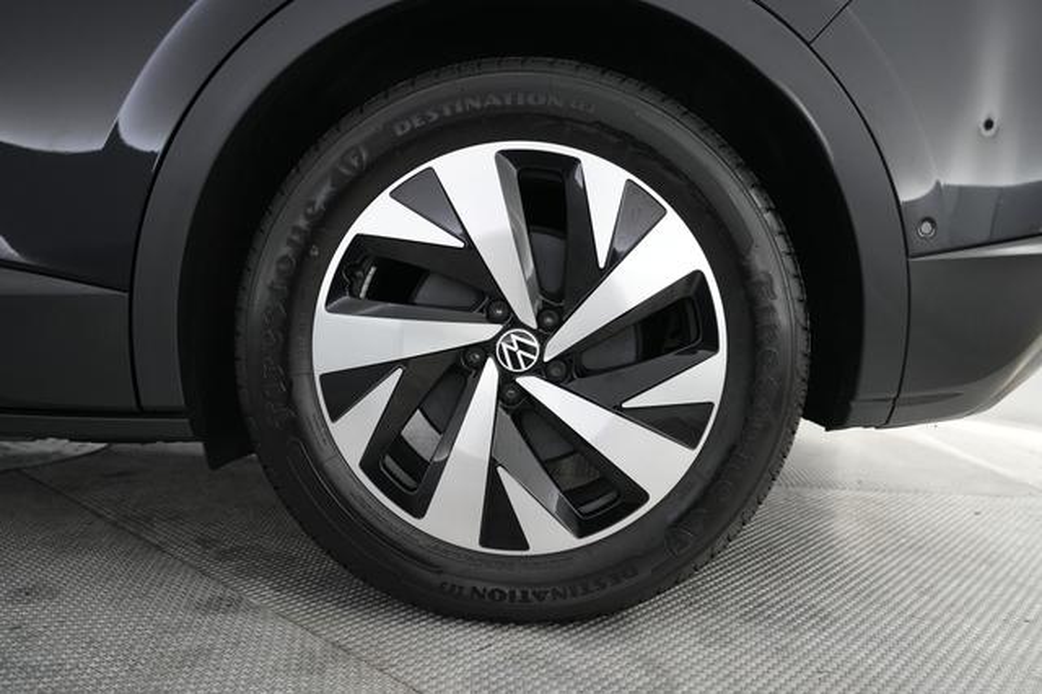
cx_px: 521
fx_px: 810
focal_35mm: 28
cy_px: 347
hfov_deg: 65.5
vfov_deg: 46.4
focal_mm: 28
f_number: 2.8
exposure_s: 1/160
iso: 3200
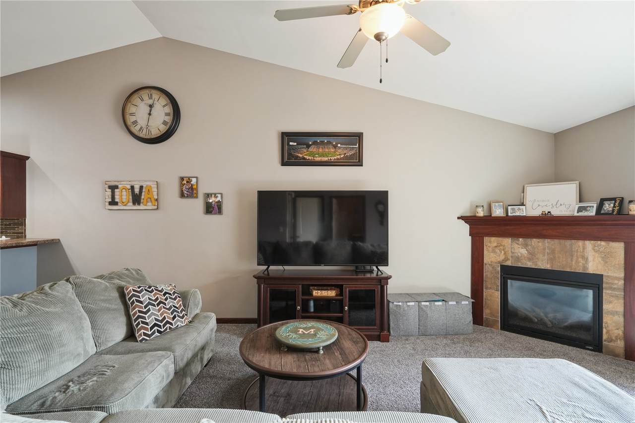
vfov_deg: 73.7
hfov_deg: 96.7
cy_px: 212
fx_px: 282
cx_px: 318
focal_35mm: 16
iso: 400
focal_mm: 16
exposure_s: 1/3.33
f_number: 10
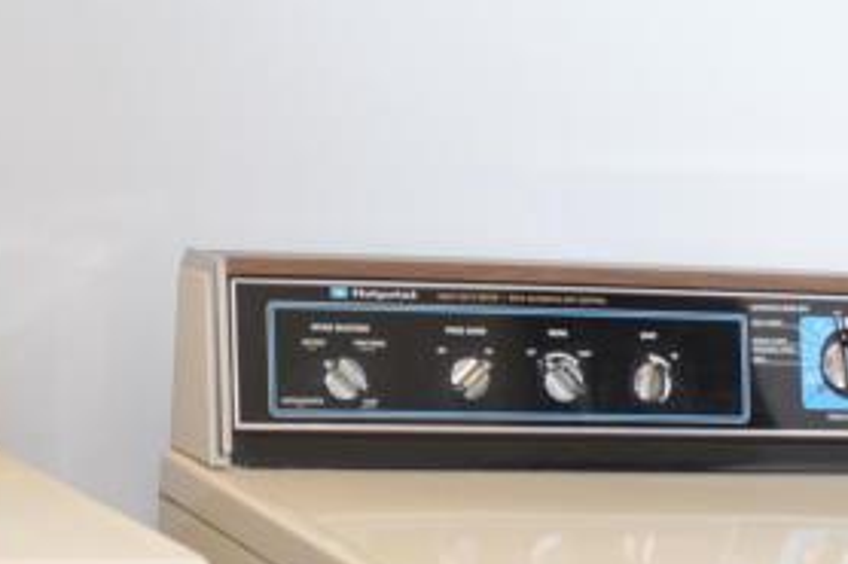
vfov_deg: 12.0
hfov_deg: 18.2
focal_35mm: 112
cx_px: 224
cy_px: 628
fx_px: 2637
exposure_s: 1/15
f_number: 3.5
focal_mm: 18
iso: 560
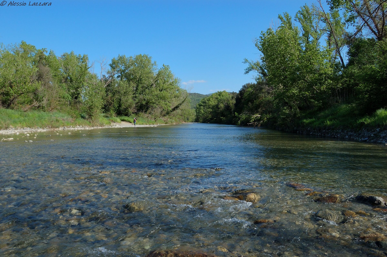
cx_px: 194
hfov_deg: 67.4
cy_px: 128
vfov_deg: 47.9
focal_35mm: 27
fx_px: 290
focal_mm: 18
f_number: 13
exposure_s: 1/100
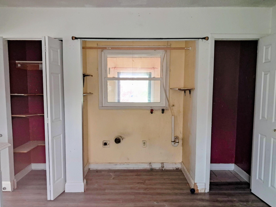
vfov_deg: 46.7
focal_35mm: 30
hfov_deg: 60.0
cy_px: 114
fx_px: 239
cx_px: 138
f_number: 1.8
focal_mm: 4
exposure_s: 1/50
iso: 160
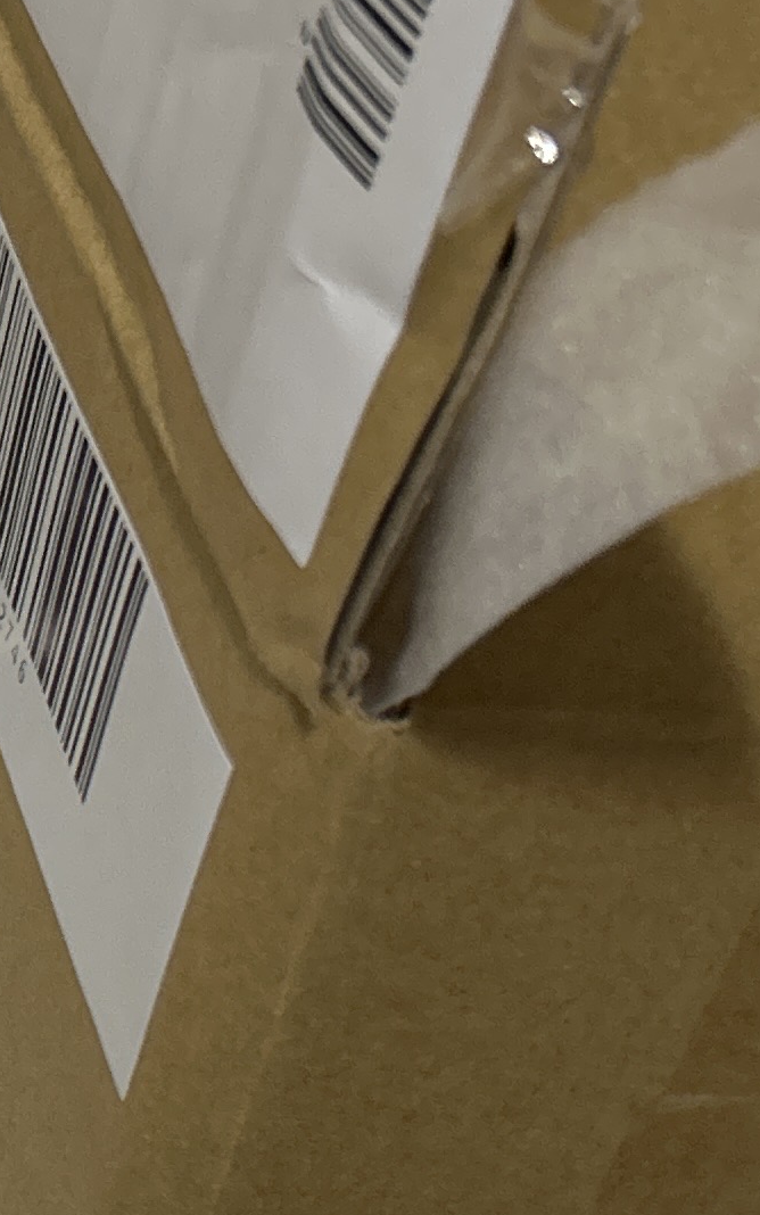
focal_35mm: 104
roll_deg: -5.0
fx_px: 3445
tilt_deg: -39.3
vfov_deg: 19.7
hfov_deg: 11.6
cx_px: -635
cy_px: 1077
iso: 320
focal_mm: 5.7
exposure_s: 1/60
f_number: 1.5
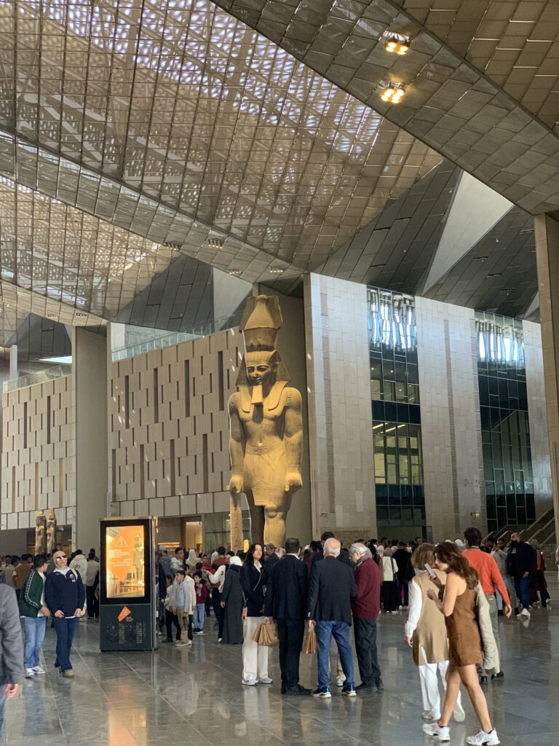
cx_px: 280
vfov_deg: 36.8
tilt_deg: +10.1
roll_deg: +1.6
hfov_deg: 28.0
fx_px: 1120
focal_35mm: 52
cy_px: 373
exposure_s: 1/60
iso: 200
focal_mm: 6
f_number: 2.4
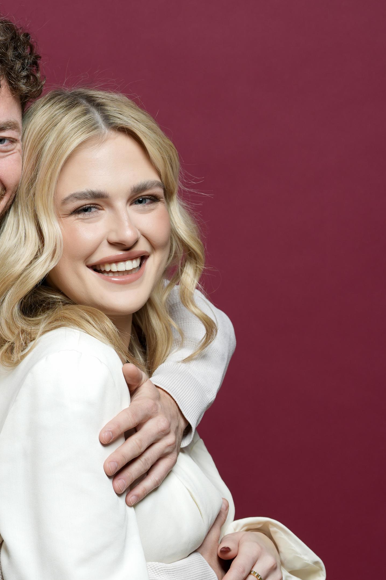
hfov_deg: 6.3
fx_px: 3506
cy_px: 479
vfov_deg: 9.4
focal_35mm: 218
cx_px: 57
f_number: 8
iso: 125
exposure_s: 1/160
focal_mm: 114
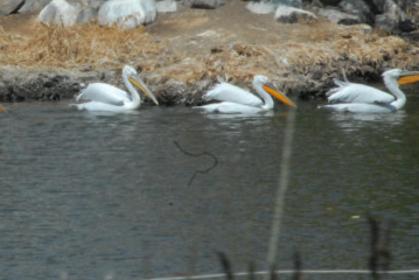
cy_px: 73
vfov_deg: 2.1
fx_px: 7781
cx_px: 33
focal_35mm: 668
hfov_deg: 3.1
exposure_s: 1/125
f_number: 36
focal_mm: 200
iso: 1100
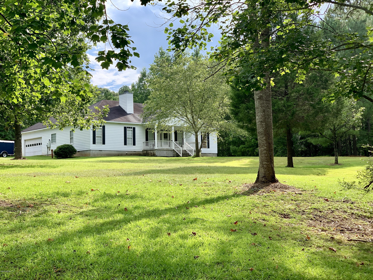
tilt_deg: +5.5
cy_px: 140
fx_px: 560
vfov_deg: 28.0
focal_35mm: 52
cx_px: 186
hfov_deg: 36.8
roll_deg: +0.7
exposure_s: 1/393
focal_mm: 6
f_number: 2.4
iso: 16
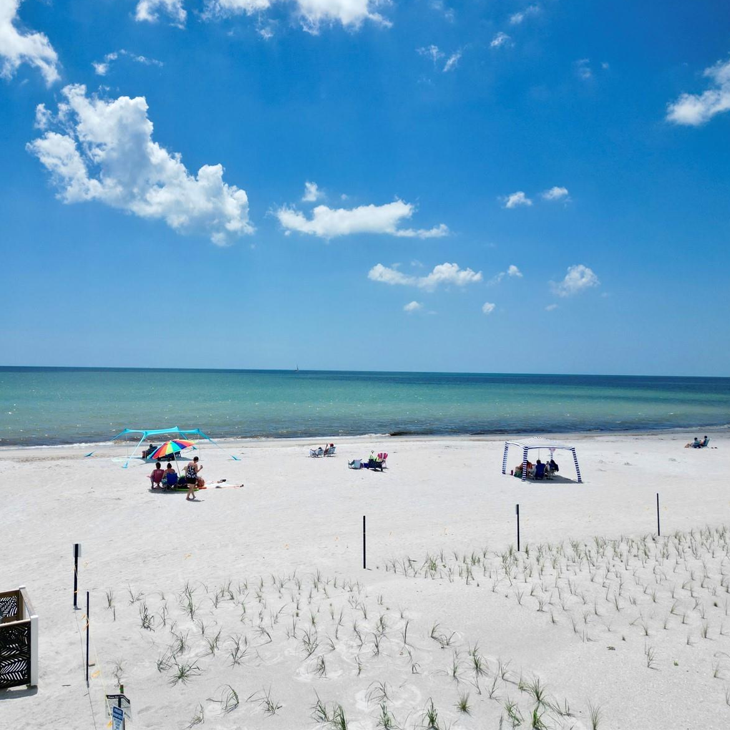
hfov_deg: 55.4
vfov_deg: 55.6
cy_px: 356
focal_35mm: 29
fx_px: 692
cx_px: 309
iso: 100
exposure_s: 1/6400
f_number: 1.7
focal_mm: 6.72
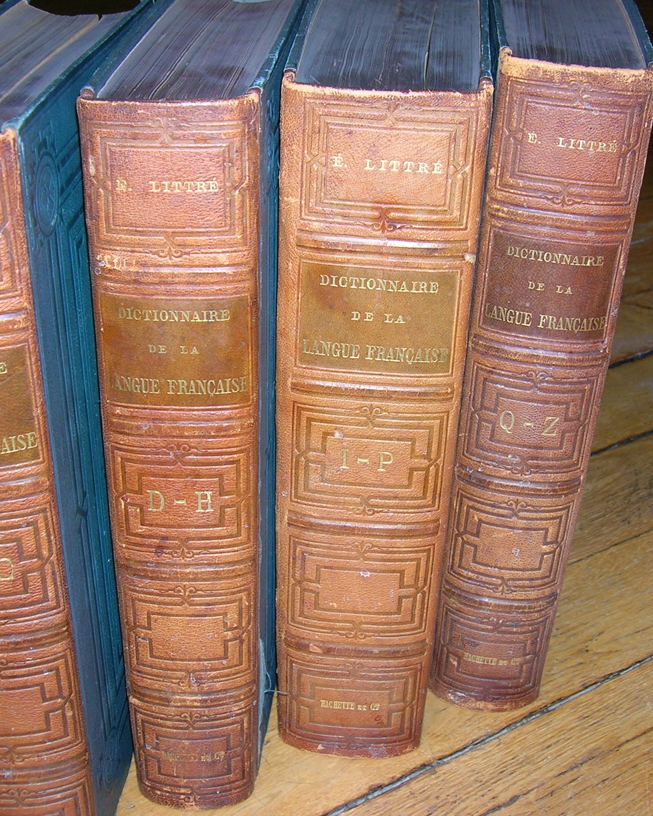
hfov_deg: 30.2
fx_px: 1208
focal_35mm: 50
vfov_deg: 37.3
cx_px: 343
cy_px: 407
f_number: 3
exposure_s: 1/60.1
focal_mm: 6.4
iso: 50
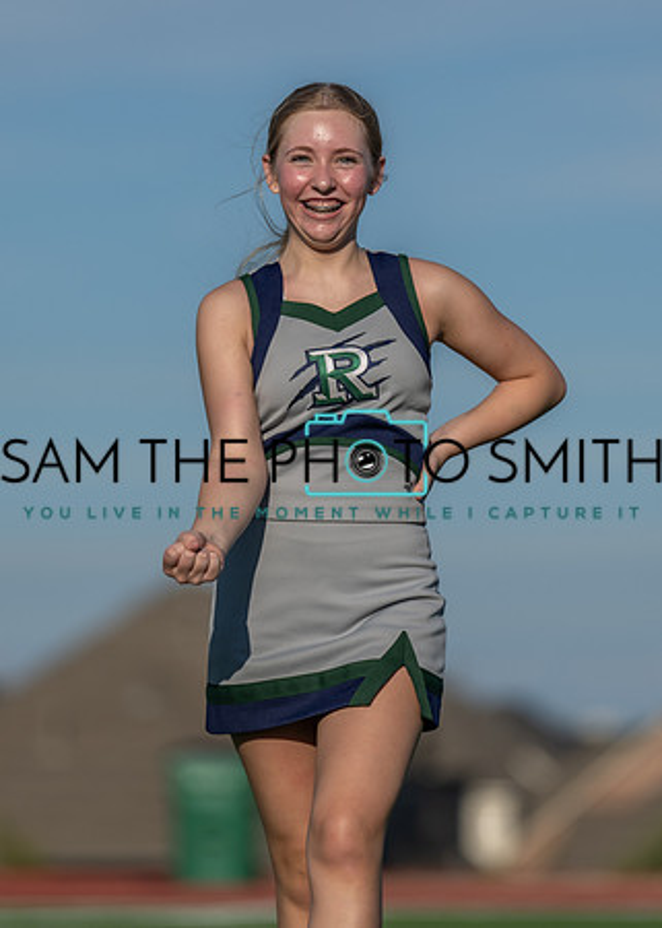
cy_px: 397
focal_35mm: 336
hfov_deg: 4.3
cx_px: 335
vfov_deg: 6.0
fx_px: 8843
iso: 100
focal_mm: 200
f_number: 2.8
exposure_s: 1/5000
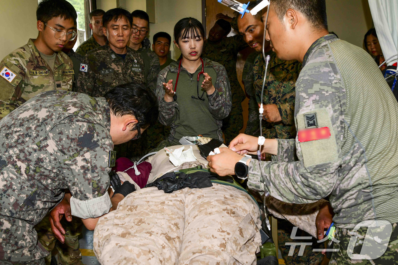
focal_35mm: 36
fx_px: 398
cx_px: 199
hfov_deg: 53.1
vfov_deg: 36.9
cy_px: 132
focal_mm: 24
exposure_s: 1/160
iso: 320
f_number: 5.6
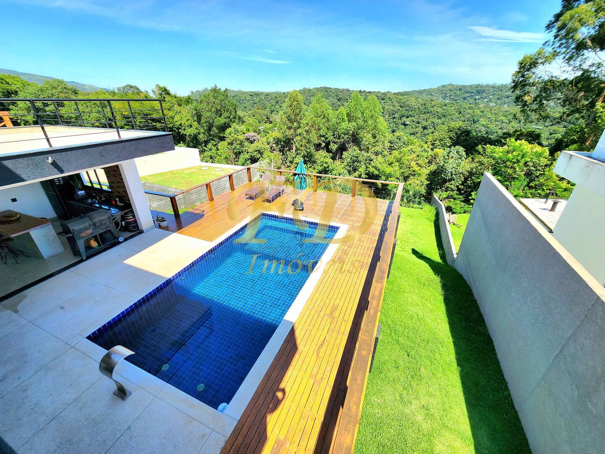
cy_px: 227
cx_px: 302
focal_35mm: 13
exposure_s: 1/1667
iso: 50
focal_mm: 2.2
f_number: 2.2
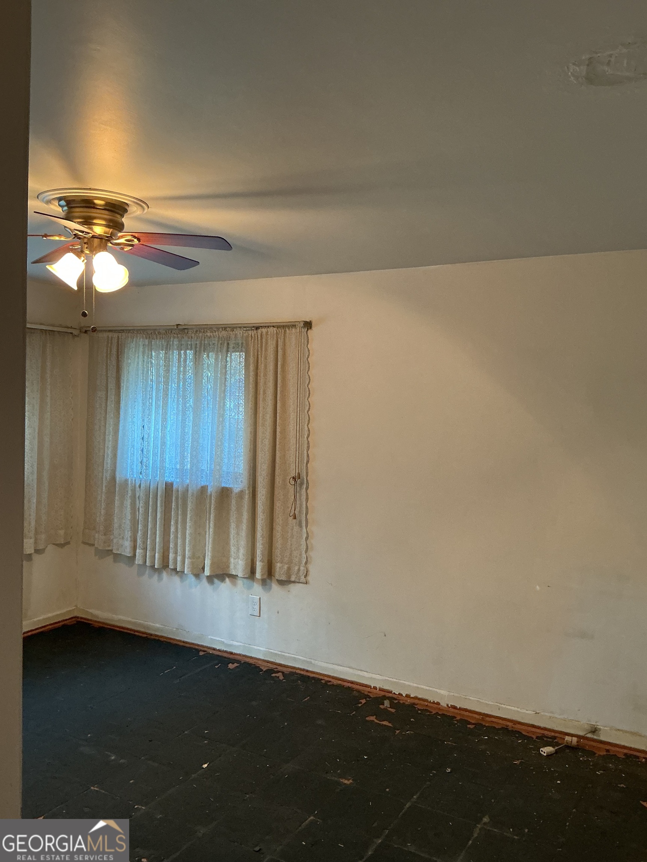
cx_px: 324
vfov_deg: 61.7
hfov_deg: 48.2
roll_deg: -1.1
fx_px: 723
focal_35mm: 29
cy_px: 431
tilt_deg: -2.5
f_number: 1.8
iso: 200
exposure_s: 1/60
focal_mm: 3
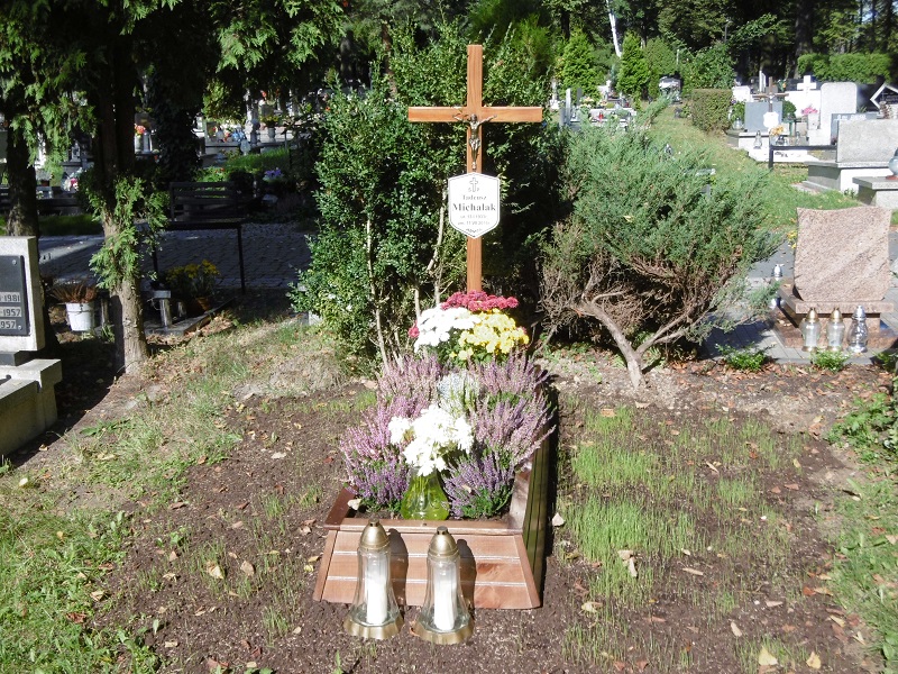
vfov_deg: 33.6
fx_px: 1115
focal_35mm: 43
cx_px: 449
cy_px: 337
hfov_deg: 43.9
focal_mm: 7.7
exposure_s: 1/500
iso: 100
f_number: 3.8
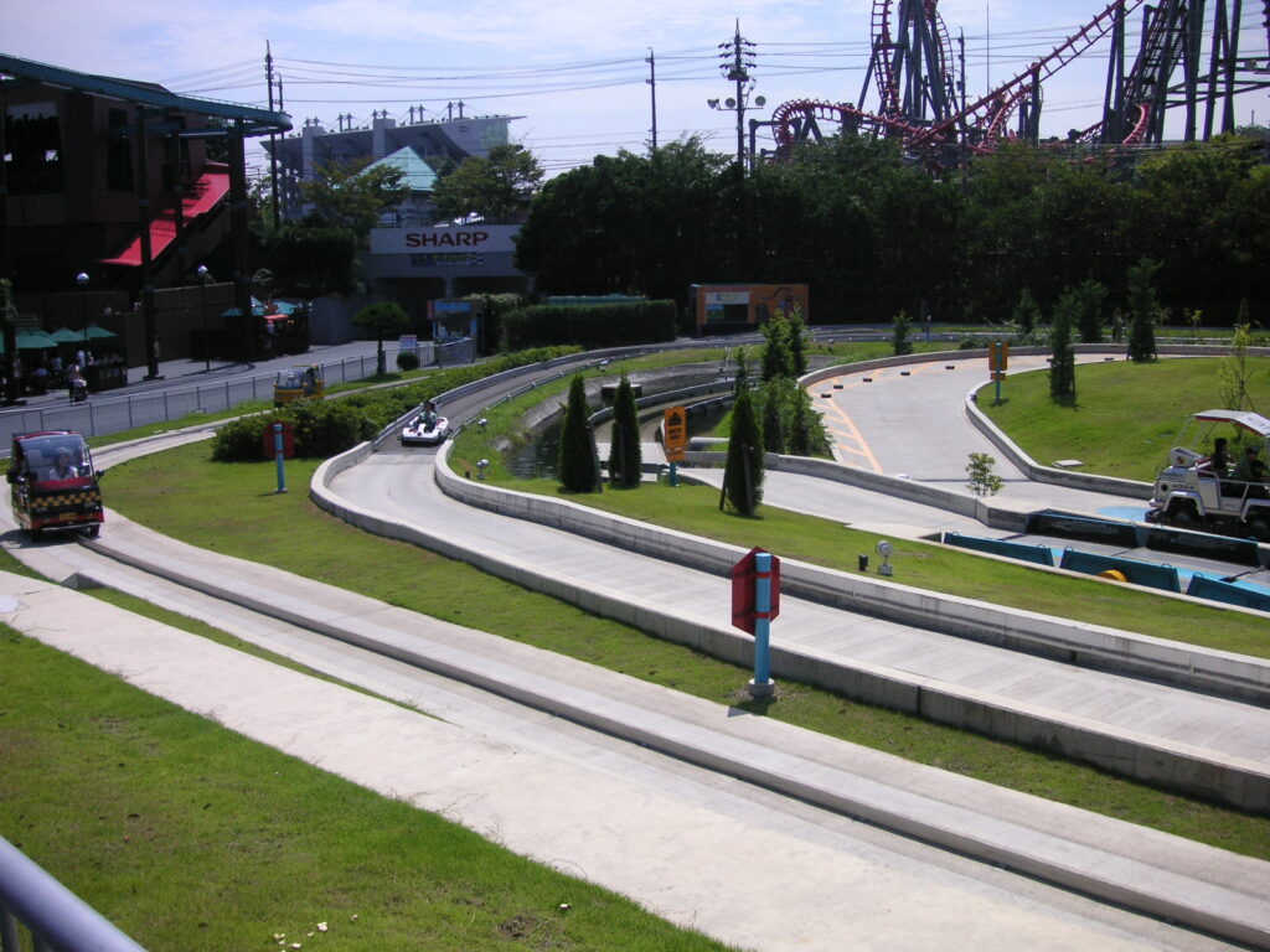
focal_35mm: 37
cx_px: 635
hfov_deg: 50.1
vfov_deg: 38.7
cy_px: 476
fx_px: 1357
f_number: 6.7
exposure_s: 1/350
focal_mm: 6.1
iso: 50
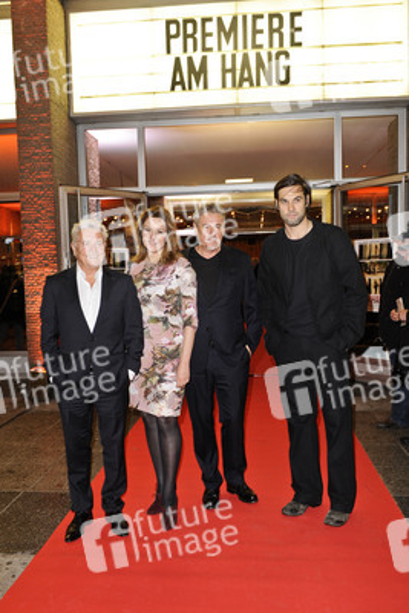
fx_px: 494
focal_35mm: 29
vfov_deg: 63.6
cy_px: 306
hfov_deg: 45.0
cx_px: 204
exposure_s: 1/20
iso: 1000
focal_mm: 29
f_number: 5.6
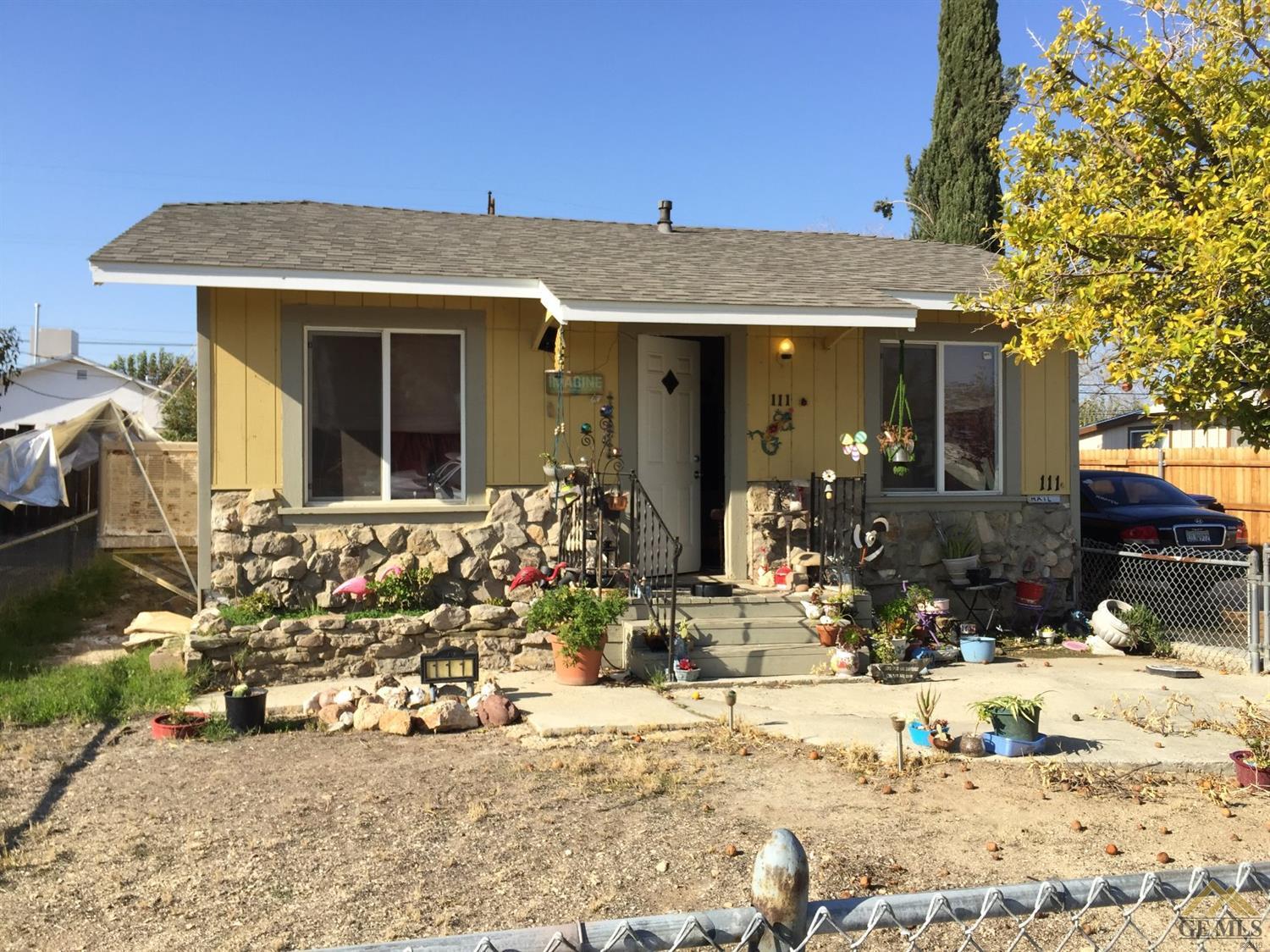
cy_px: 476
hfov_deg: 61.7
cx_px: 635
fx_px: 1064
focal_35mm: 29
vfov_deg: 48.2
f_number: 2.2
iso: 32
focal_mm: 4.15
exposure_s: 1/1199
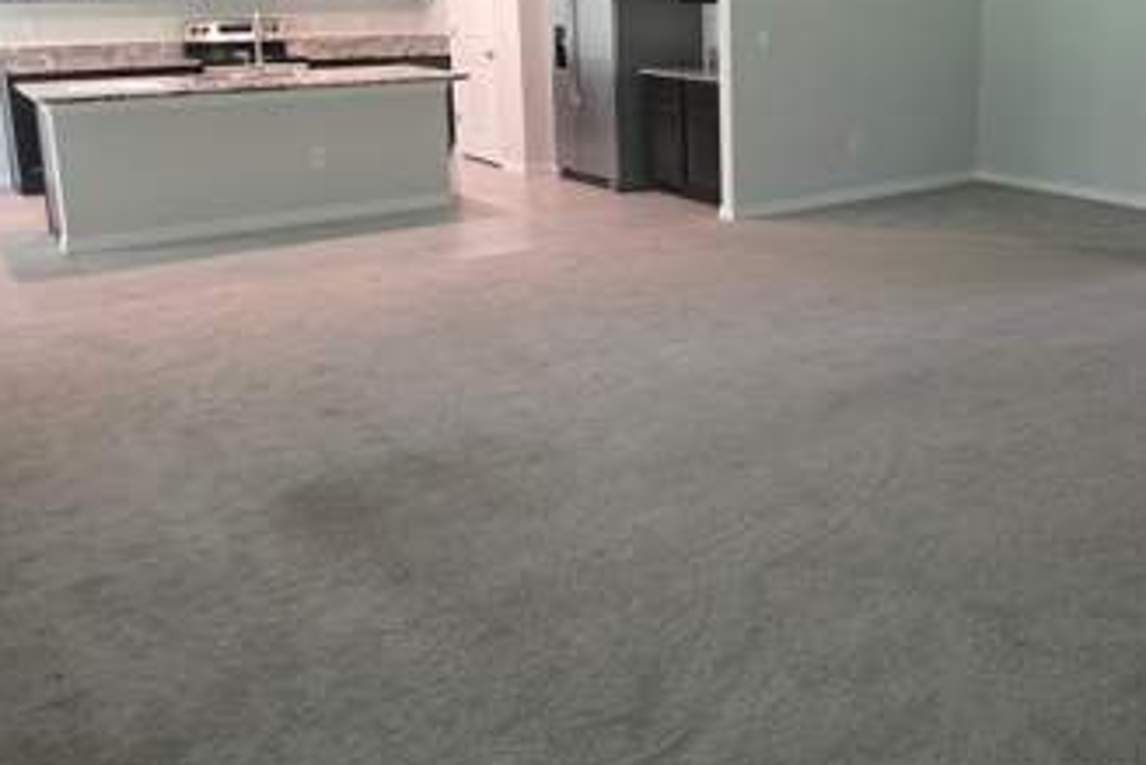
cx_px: 772
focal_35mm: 35
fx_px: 1115
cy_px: 185
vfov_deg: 36.9
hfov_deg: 53.3
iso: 640
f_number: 1.7
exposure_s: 1/120
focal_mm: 6.3
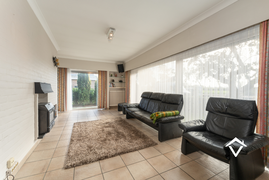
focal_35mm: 15
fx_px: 113
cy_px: 90
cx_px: 134
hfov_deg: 100.0
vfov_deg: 77.0
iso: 250
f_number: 11
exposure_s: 1/13
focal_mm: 15.1
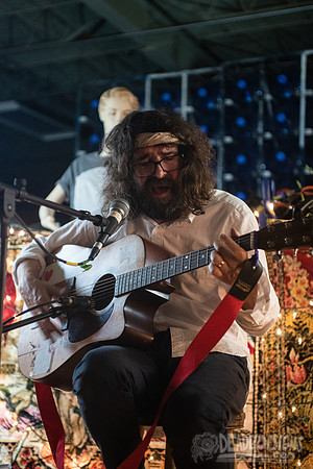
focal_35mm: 70
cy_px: 234
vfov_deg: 28.8
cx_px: 156
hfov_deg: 19.5
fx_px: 913
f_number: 2.8
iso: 2500
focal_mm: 70
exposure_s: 1/60
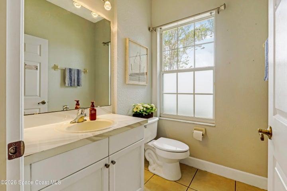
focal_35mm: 16
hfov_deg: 95.0
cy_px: 96
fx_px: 132
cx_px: 144
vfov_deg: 72.1
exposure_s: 1/640
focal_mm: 11
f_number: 9
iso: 250
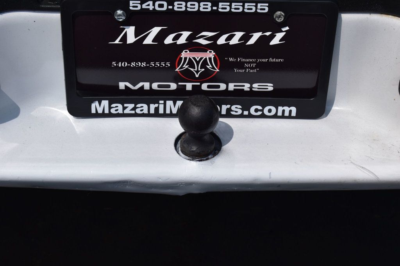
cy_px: 133
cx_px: 200
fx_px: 866
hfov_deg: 26.0
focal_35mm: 78
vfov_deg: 17.5
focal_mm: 52
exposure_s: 1/640
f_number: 11
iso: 200
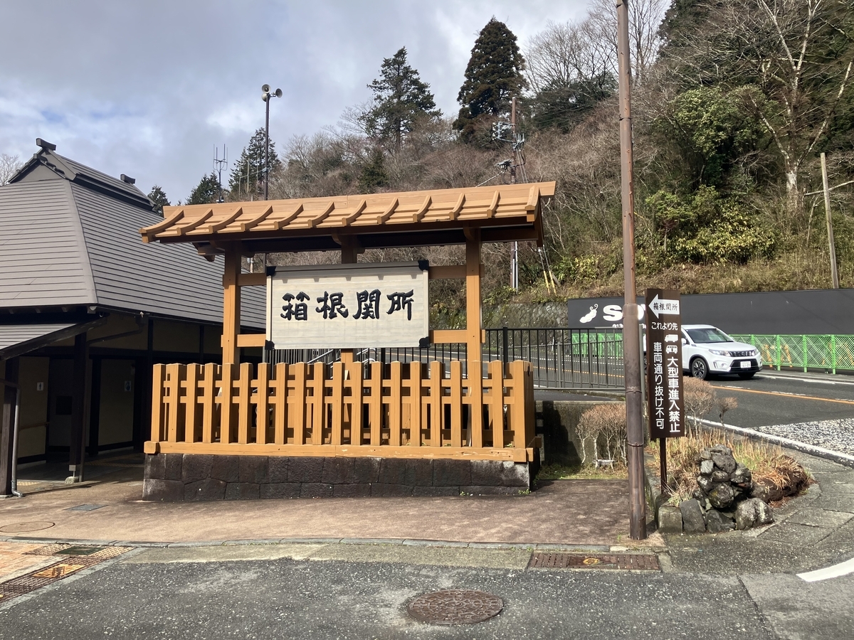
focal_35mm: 28
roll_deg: -0.5
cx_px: 427
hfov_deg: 63.4
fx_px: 691
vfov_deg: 49.7
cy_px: 320
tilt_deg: +5.0
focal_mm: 3.99
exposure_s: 1/1215
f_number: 1.8
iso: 32
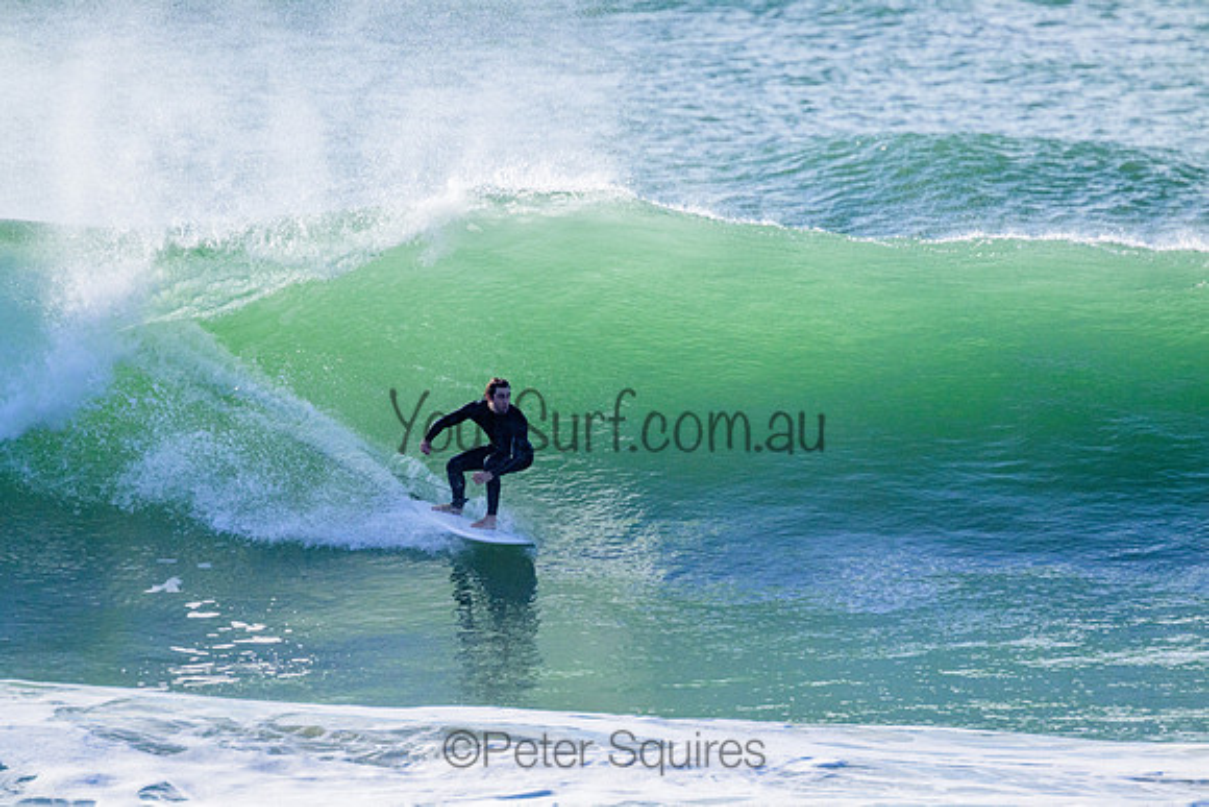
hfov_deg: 2.6
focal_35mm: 800
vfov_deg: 1.7
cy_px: 404
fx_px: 26872
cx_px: 604
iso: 2000
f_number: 11
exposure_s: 1/2000
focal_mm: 800
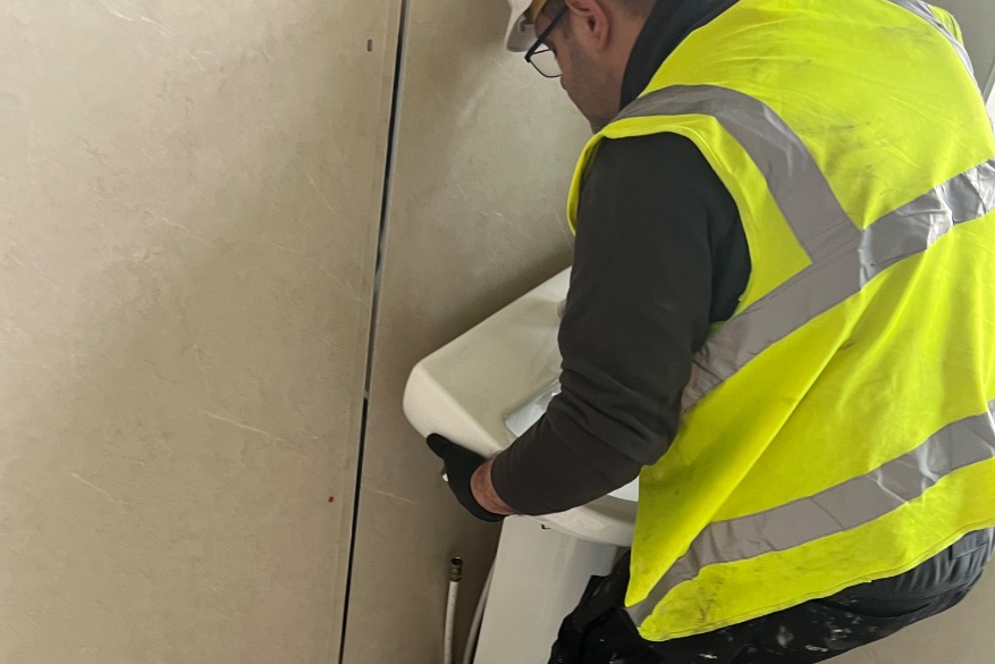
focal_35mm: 37
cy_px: 624
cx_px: 488
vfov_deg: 33.6
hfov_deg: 51.9
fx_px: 1023
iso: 160
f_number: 1.5
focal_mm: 5.7
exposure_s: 1/60
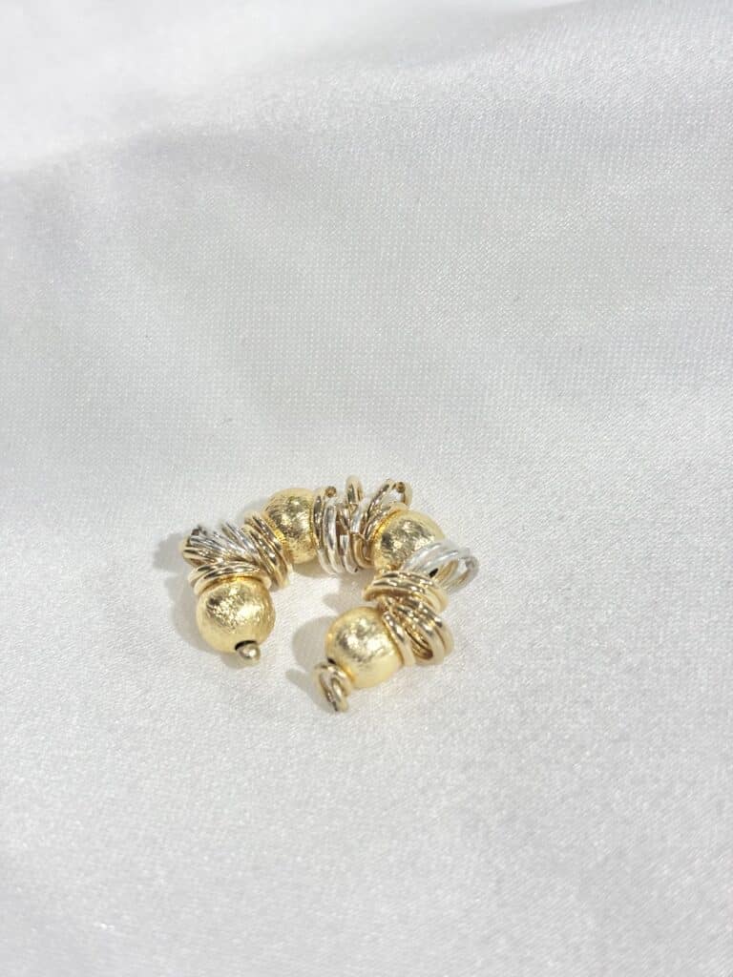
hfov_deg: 28.0
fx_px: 1468
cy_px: 488
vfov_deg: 36.8
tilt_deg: -50.2
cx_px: 366
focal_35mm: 52
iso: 32
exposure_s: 1/297
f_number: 1.6
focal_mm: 5.96
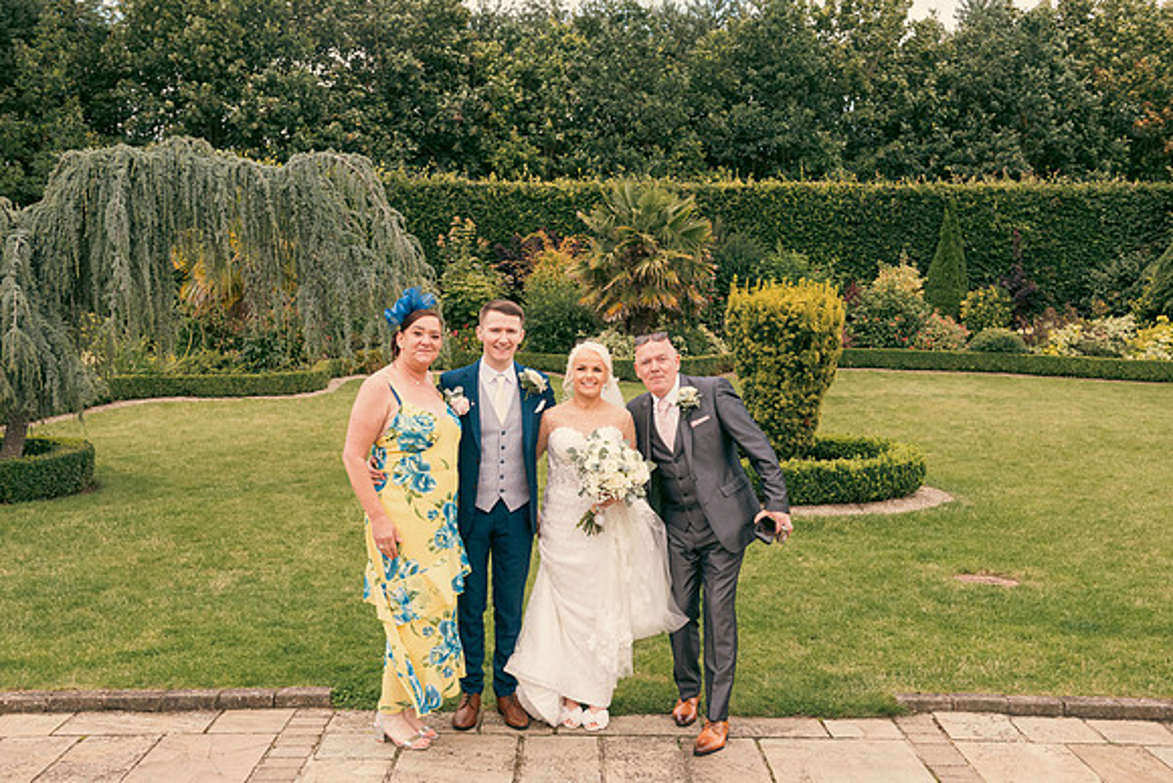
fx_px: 1238
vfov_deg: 35.1
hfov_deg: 50.7
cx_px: 586
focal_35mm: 38
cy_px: 392
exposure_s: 1/400
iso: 200
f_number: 6.3
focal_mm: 38
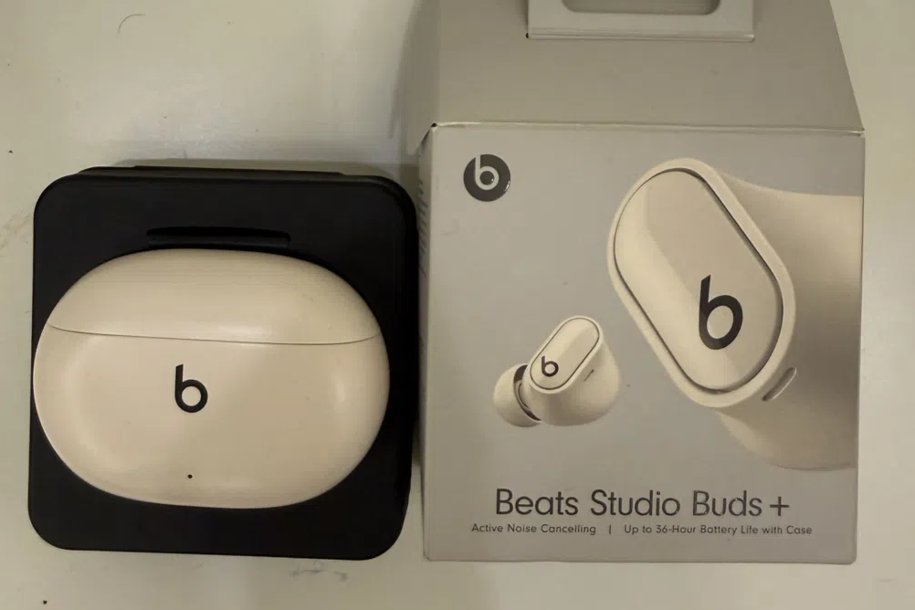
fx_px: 864
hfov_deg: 55.8
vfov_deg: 38.3
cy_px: 192
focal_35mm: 34
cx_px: 452
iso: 200
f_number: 2.2
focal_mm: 2.22
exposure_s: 1/100
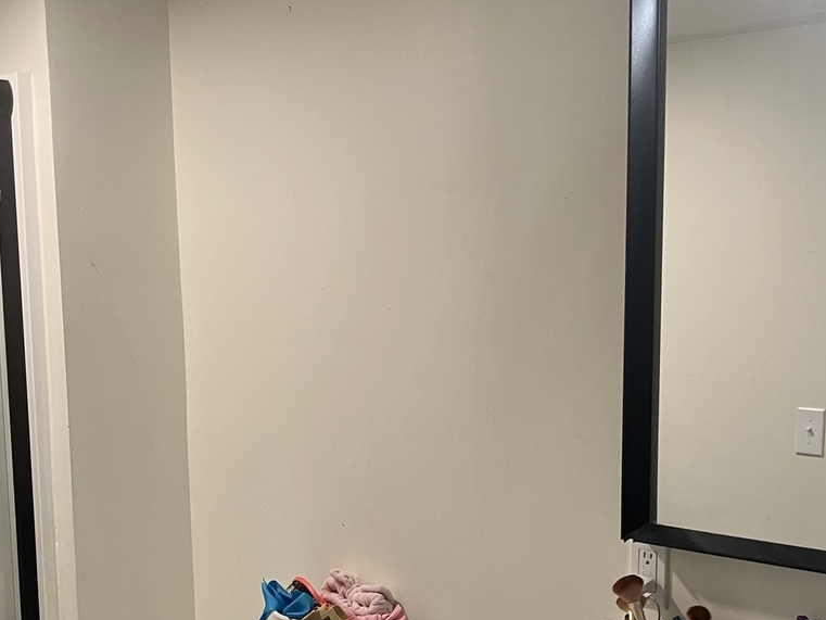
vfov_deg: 27.0
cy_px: 498
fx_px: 1265
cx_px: 417
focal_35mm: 53
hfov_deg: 36.2
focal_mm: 3.99
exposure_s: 1/60
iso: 100
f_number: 1.8
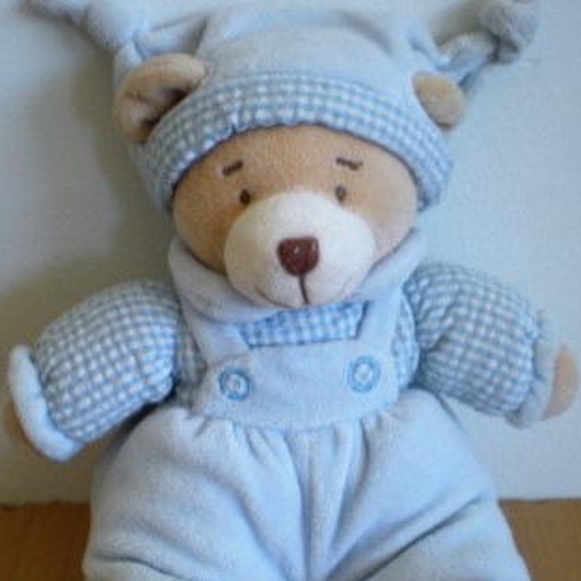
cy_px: 367
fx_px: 1063
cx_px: 287
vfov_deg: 30.4
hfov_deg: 30.6
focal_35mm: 56
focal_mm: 6.3
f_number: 3.1
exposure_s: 1/54.8
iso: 153
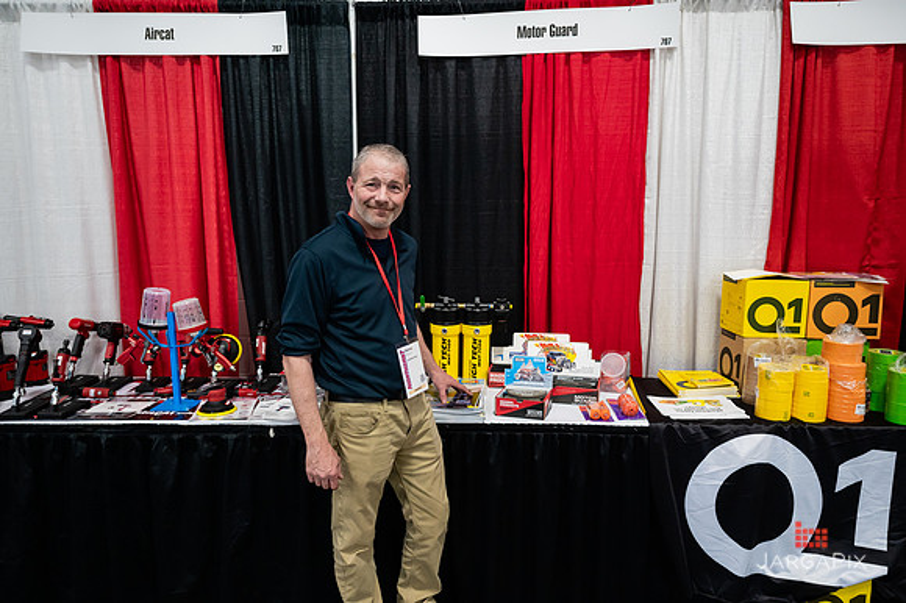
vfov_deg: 48.5
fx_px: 669
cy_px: 297
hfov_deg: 68.2
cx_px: 453
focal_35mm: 27
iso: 2500
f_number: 3.2
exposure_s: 1/200
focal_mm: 25.5
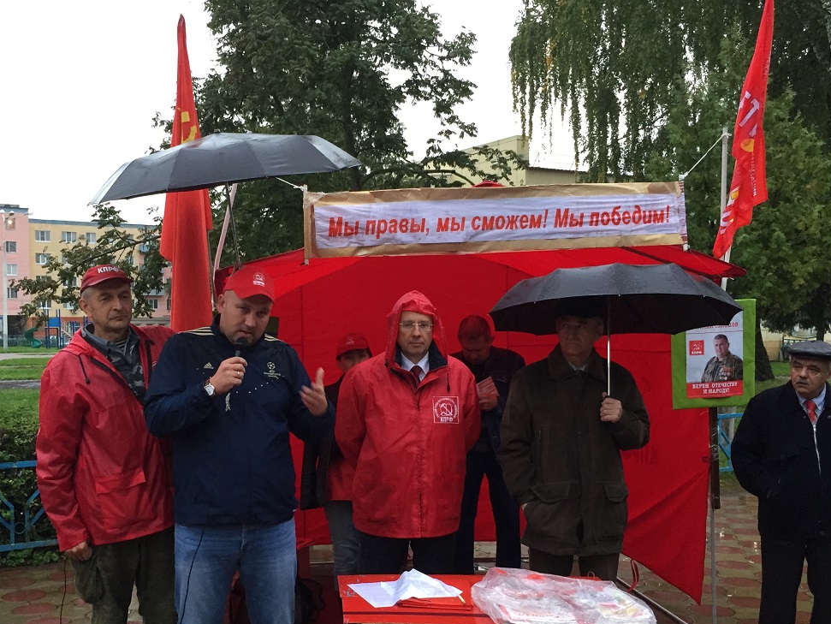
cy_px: 371
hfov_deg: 47.7
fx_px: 937
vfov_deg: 36.7
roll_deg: -0.7
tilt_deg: -4.0
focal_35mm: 39
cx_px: 353
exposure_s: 1/30
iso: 125
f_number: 2.2
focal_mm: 4.15
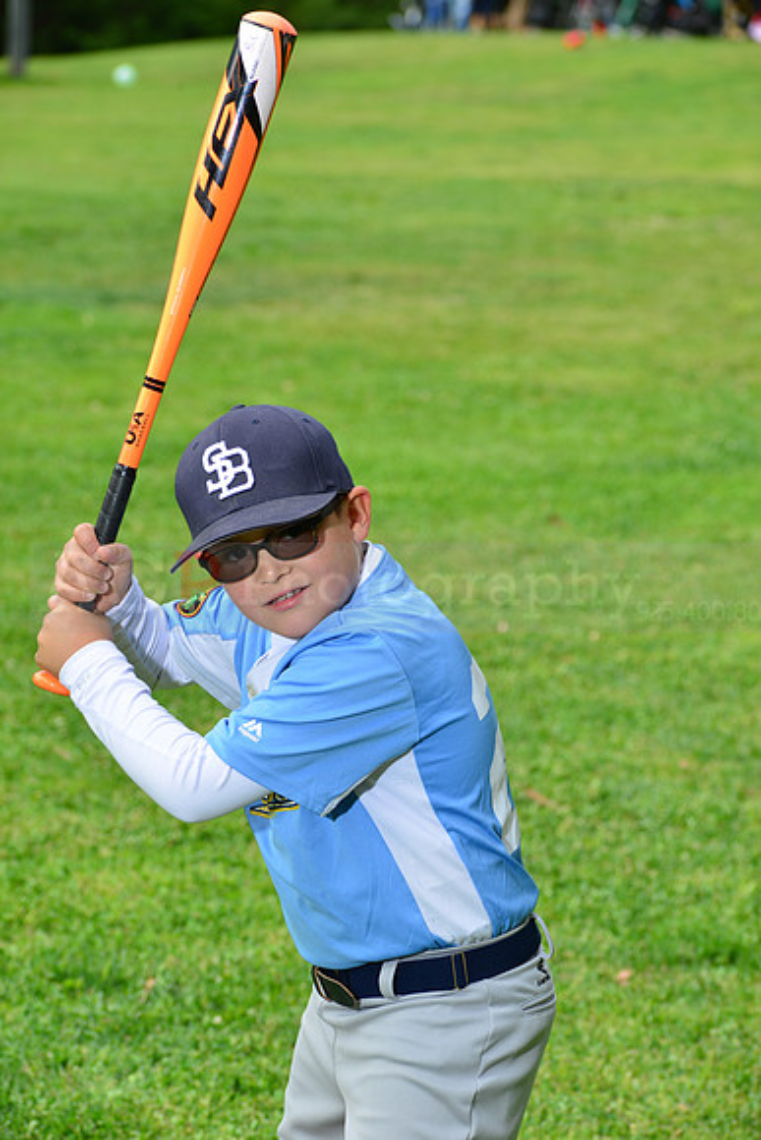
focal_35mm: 135
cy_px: 570
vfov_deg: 15.2
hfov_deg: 10.2
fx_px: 4278
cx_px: 380
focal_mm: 135
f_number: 10
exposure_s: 1/200
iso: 160
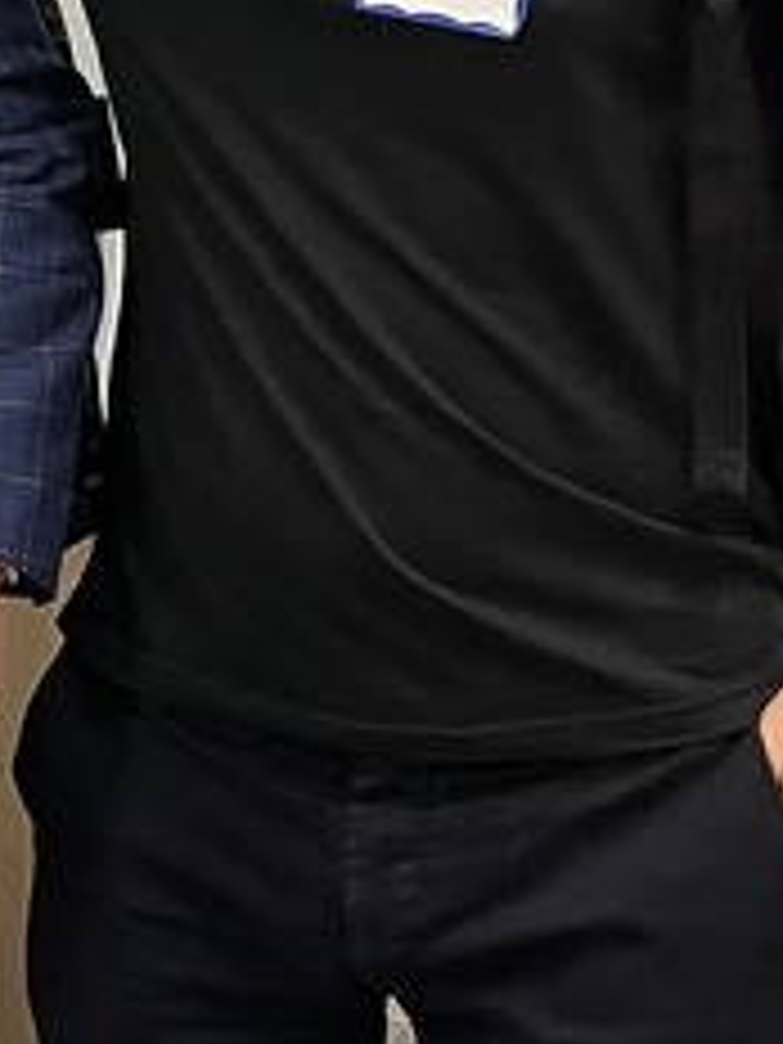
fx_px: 3468
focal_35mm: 115
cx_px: -832
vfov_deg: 17.0
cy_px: 288
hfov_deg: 11.5
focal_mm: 5.1
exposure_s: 1/58
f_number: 1.6
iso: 250
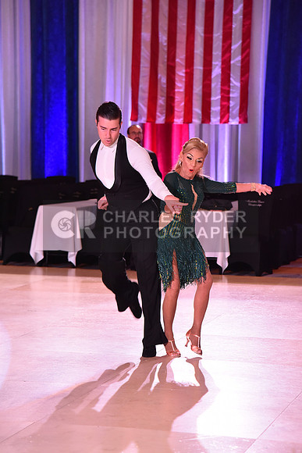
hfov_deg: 11.4
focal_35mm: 120
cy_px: 226
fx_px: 1509
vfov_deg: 17.1
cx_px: 151
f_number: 5
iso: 2500
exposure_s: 1/320
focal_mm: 120
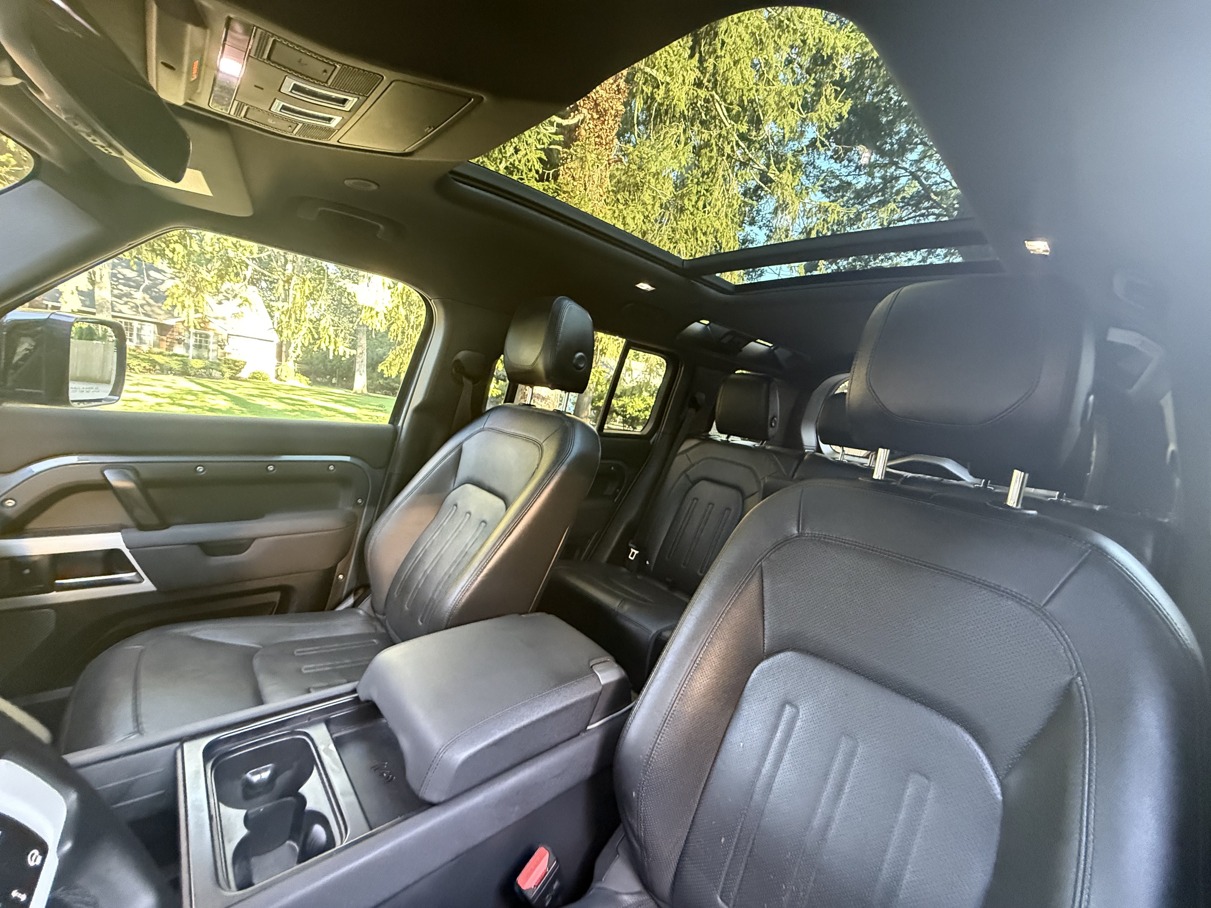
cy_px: 454
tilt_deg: -7.8
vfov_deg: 85.7
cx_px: 606
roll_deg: -9.1
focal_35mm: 14
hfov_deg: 102.1
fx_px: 490
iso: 1000
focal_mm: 2.22
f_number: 2.2
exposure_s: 1/60
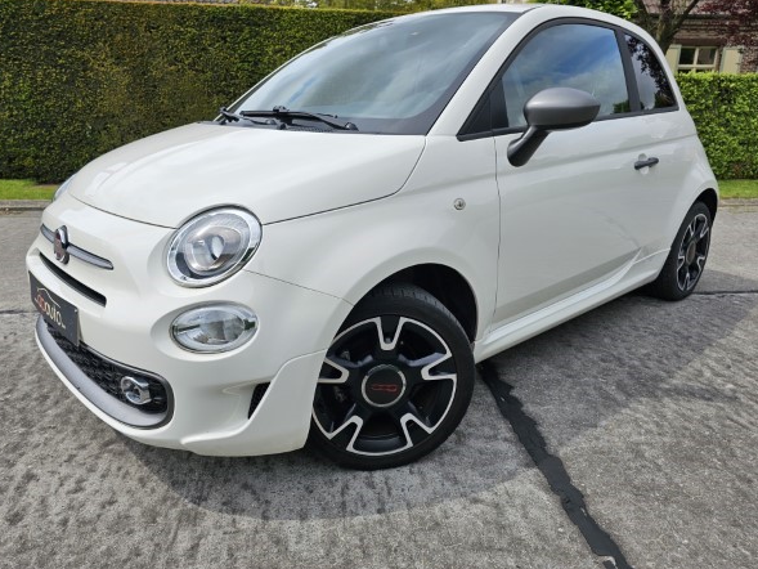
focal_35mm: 25
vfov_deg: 54.9
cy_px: 277
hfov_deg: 69.4
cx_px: 373
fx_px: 548
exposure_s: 1/777
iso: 10
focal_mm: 6.3
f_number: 1.7
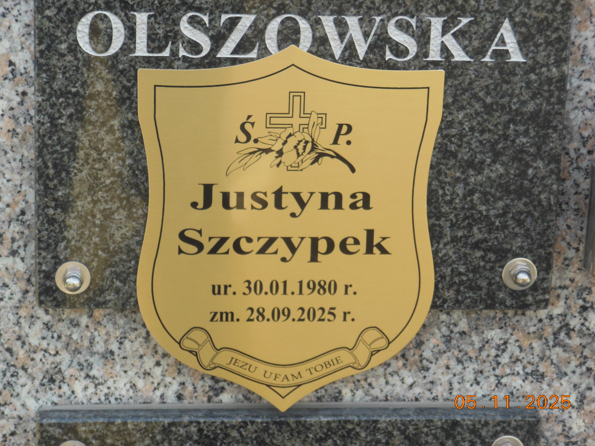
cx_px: 298
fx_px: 2183
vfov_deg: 11.7
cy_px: 223
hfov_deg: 15.5
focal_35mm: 127
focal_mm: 22.6
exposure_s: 1/100
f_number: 5
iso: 125
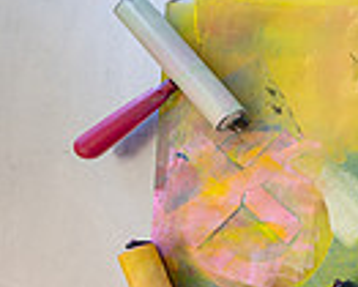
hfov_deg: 19.4
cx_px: 660
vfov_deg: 21.5
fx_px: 753
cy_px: 113
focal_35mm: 71
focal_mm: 17
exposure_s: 1/60
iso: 200
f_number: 4
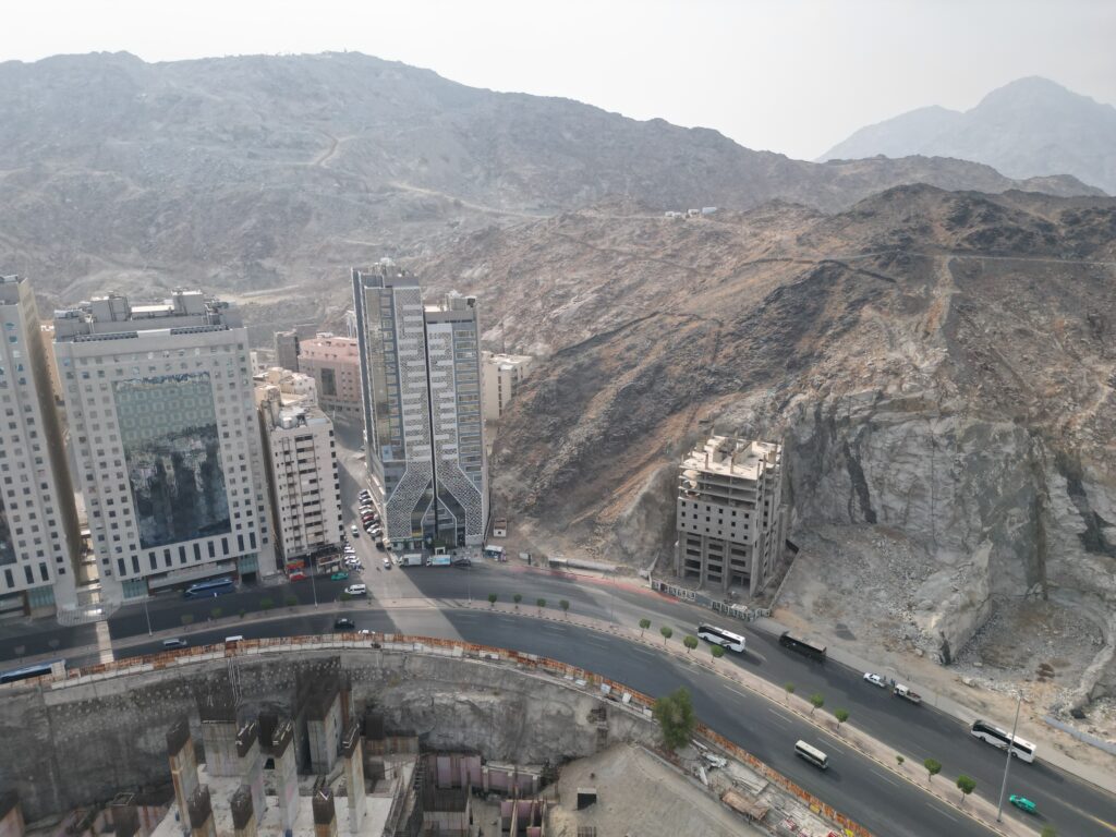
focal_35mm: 24
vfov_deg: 56.8
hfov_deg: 71.6
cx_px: 558
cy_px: 418
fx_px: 774
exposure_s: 1/3200
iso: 200
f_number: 1.7
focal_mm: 6.72
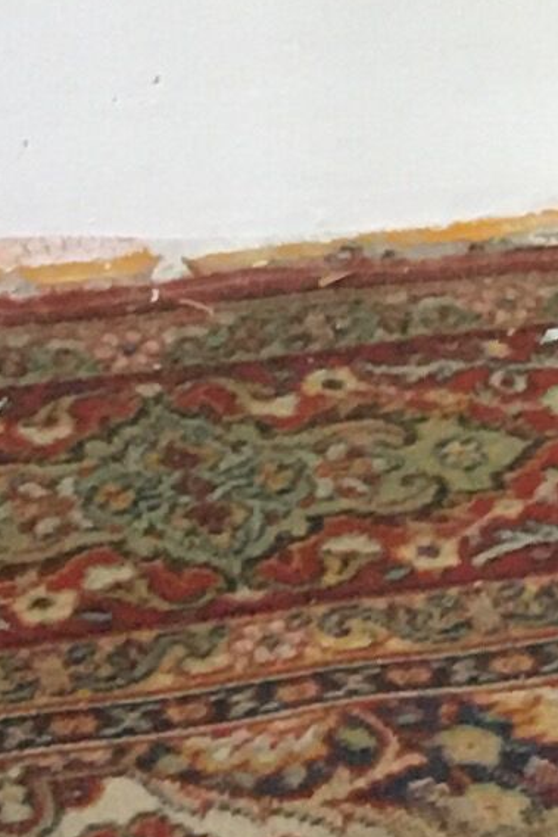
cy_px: -348
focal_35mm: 214
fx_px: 4972
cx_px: 877
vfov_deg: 9.4
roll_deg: -0.5
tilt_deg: -15.9
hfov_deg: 6.3
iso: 250
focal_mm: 4.15
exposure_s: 1/33
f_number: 2.2
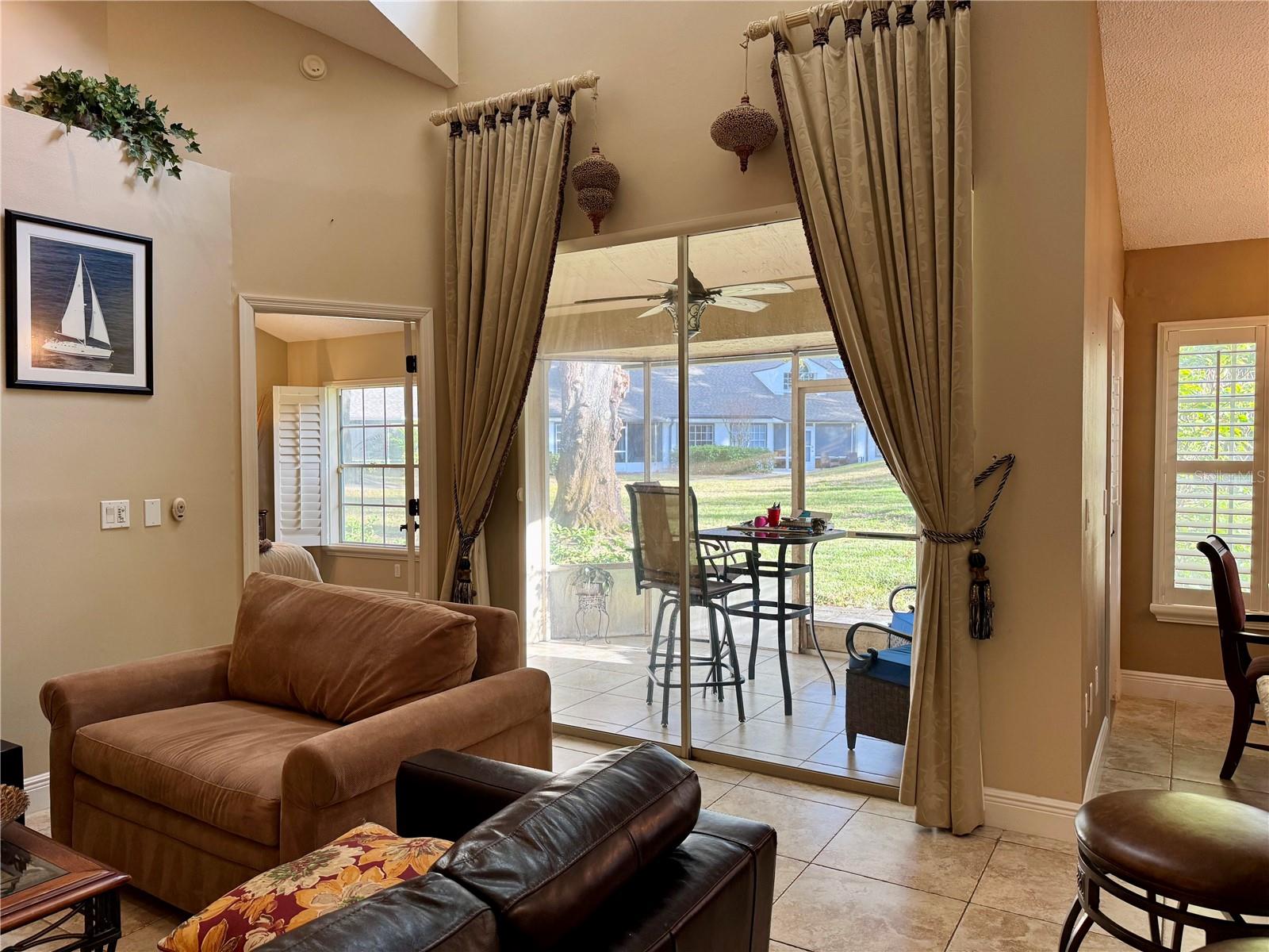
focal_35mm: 24
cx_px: 634
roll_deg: -0.5
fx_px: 880
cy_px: 476
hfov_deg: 71.6
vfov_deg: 56.8
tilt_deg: -2.1
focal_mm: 6.76
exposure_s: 1/120
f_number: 1.78
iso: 100
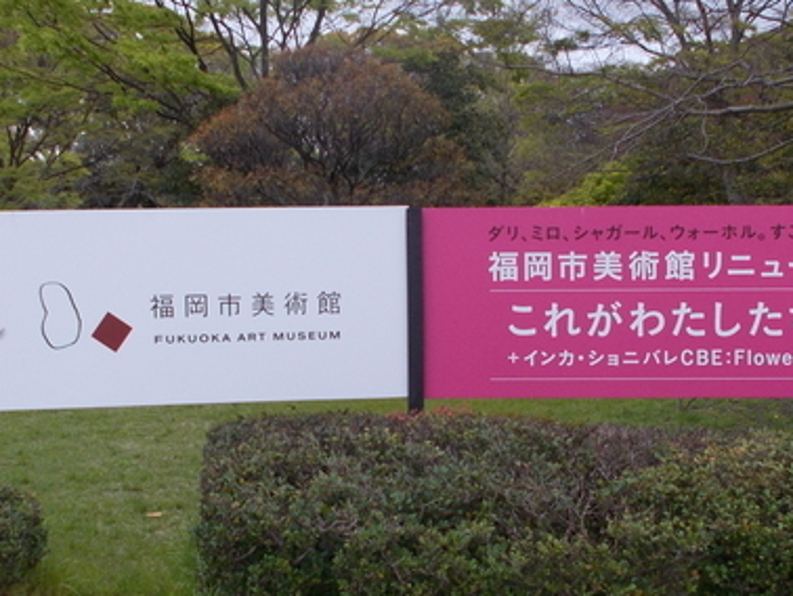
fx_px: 1261
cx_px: 376
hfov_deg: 34.9
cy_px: 327
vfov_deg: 26.6
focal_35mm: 55
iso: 125
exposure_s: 1/250
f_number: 3.2
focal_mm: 4.6
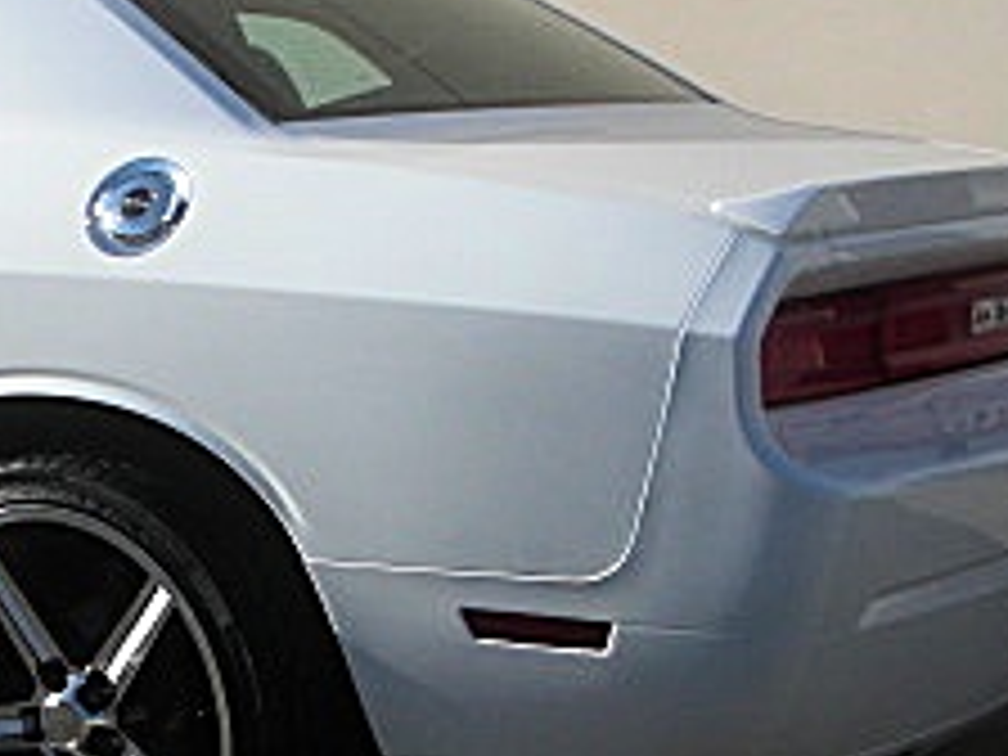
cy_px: 576
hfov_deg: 18.5
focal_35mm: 103
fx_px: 2999
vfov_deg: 14.3
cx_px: -40
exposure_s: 1/800
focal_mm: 6.3
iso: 50
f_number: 2.8
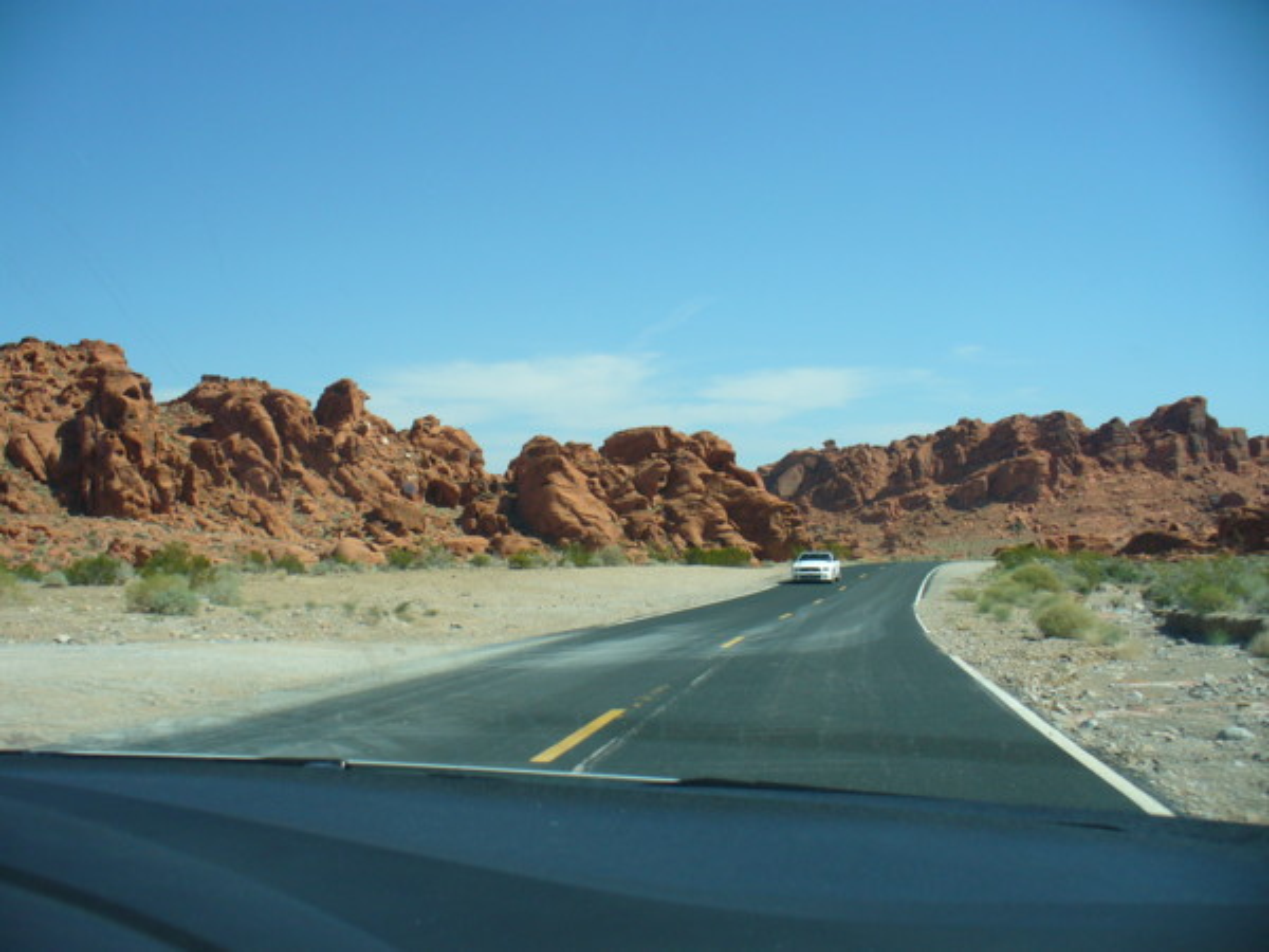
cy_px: 476
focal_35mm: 37
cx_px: 634
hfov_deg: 50.1
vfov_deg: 38.7
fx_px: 1356
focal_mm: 6.1
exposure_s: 1/320
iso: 80
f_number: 5.6
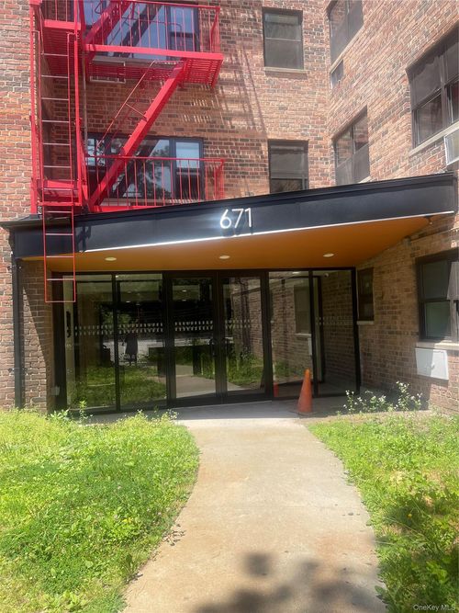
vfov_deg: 69.4
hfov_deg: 54.9
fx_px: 442
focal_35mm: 25
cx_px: 230
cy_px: 306
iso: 32
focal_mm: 5.1
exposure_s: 1/1715
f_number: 1.6
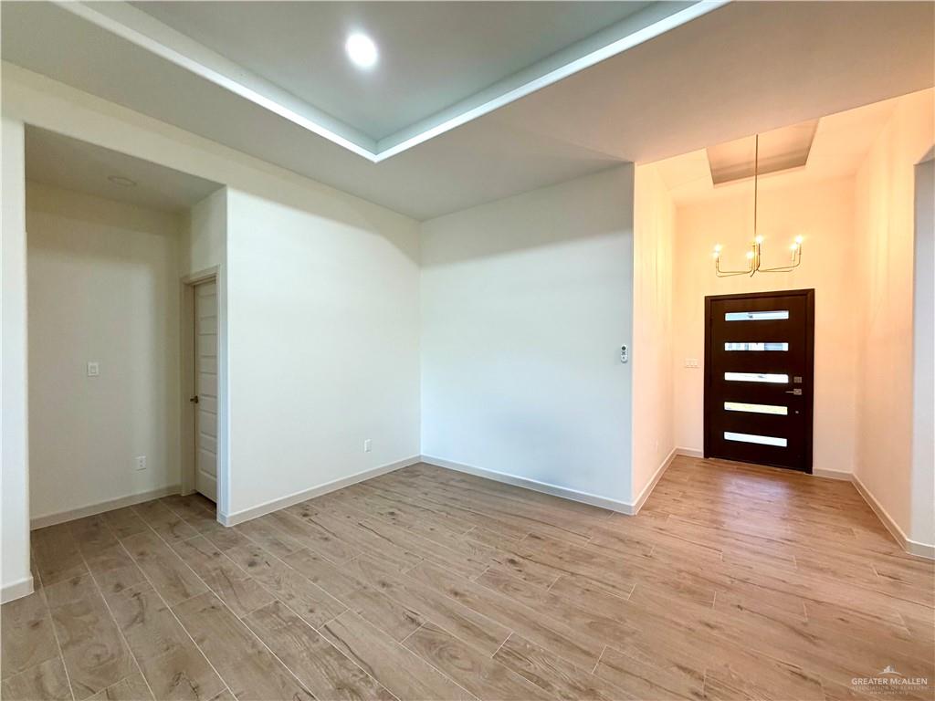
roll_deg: -0.2
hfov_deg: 102.1
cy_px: 350
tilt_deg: -0.7
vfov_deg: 85.7
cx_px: 468
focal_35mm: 14
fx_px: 378
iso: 200
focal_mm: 2.22
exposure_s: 1/60
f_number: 2.2
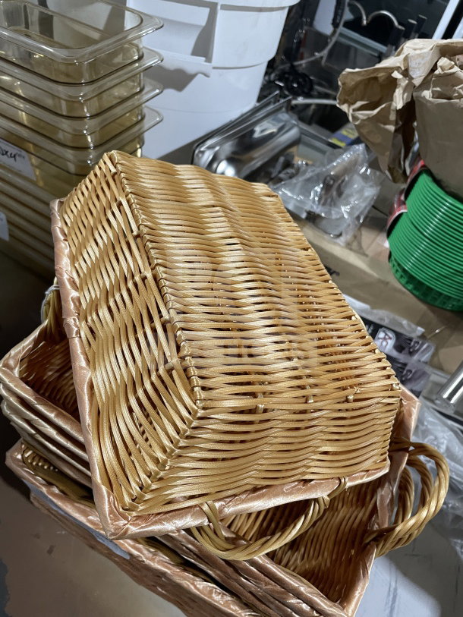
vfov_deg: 67.3
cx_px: 232
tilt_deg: -44.4
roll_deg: -15.7
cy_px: 308
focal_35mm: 26
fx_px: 464
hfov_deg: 53.1
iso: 200
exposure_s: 1/60
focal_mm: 4.2
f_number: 1.6
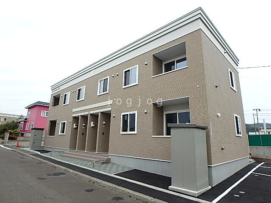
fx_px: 164
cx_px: 136
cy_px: 102
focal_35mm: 21
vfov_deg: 63.4
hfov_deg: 79.0
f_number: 3.5
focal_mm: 3.7
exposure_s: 1/320
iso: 125
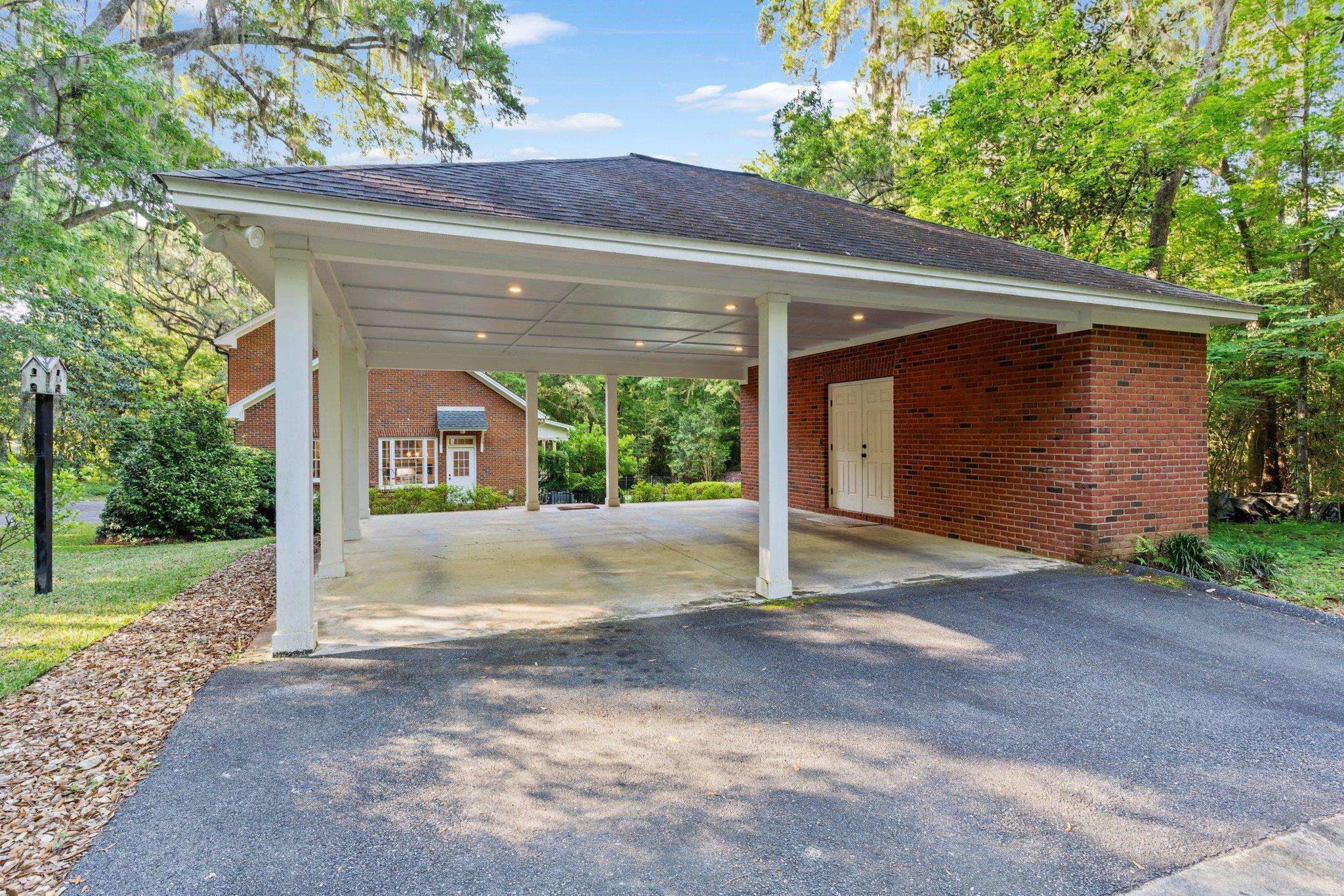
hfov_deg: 93.3
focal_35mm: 17
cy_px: 448
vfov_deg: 70.4
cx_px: 672
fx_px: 635
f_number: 9
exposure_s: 1/6
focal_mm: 17
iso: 100
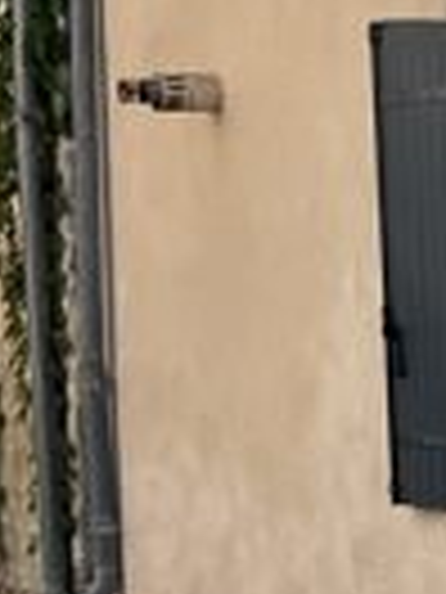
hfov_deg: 7.2
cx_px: 1757
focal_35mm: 157
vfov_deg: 12.6
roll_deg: +1.1
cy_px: 288
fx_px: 2697
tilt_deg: -2.4
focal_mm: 5.1
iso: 50
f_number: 1.6
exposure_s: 1/1832
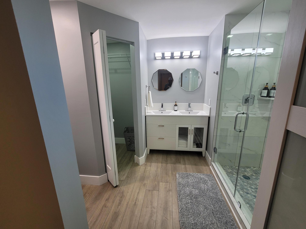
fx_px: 115
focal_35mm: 13
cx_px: 153
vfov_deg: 89.9
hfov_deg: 106.2
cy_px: 114
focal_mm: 2.2
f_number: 2.2
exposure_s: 1/60
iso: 125
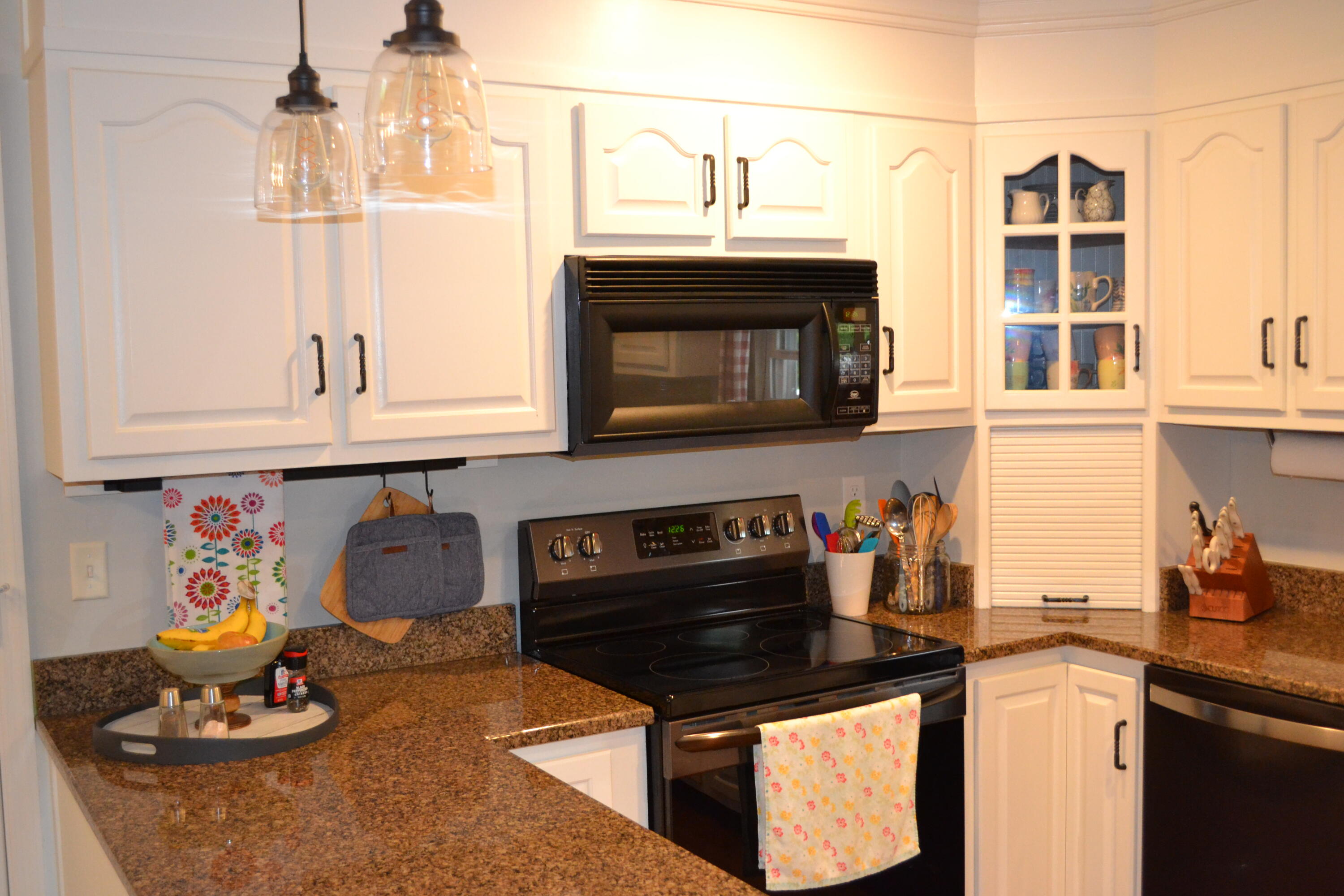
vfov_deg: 36.9
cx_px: 672
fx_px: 1344
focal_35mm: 36
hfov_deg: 53.1
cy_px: 448
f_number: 4
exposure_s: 1/60
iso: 2000
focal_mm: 24
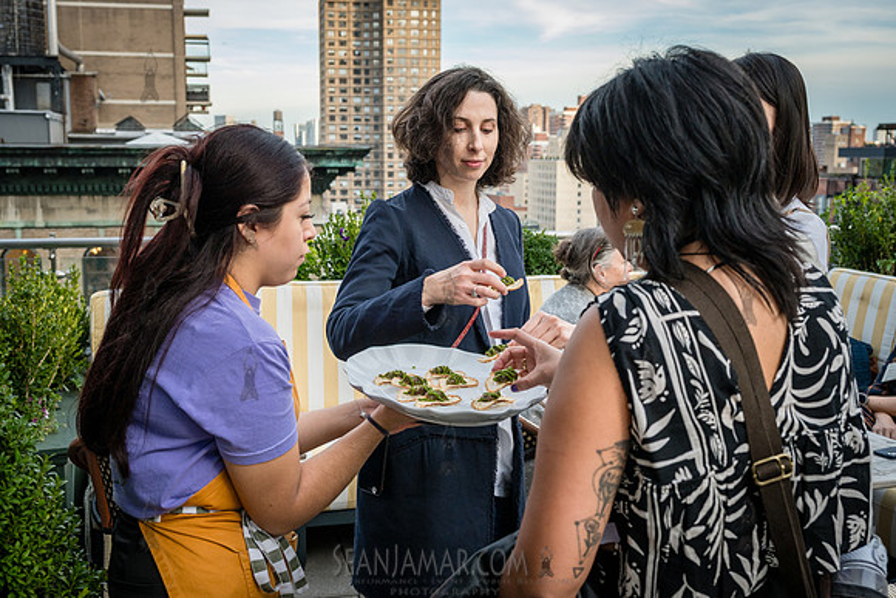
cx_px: 423
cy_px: 297
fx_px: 957
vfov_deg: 34.7
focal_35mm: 38
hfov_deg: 50.1
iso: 640
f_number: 5.6
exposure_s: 1/200
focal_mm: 35
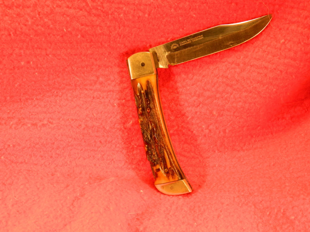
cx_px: 155
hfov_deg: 40.4
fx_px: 421
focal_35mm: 47
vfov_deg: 30.9
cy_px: 116
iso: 180
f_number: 3.6
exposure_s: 1/50
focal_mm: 8.4
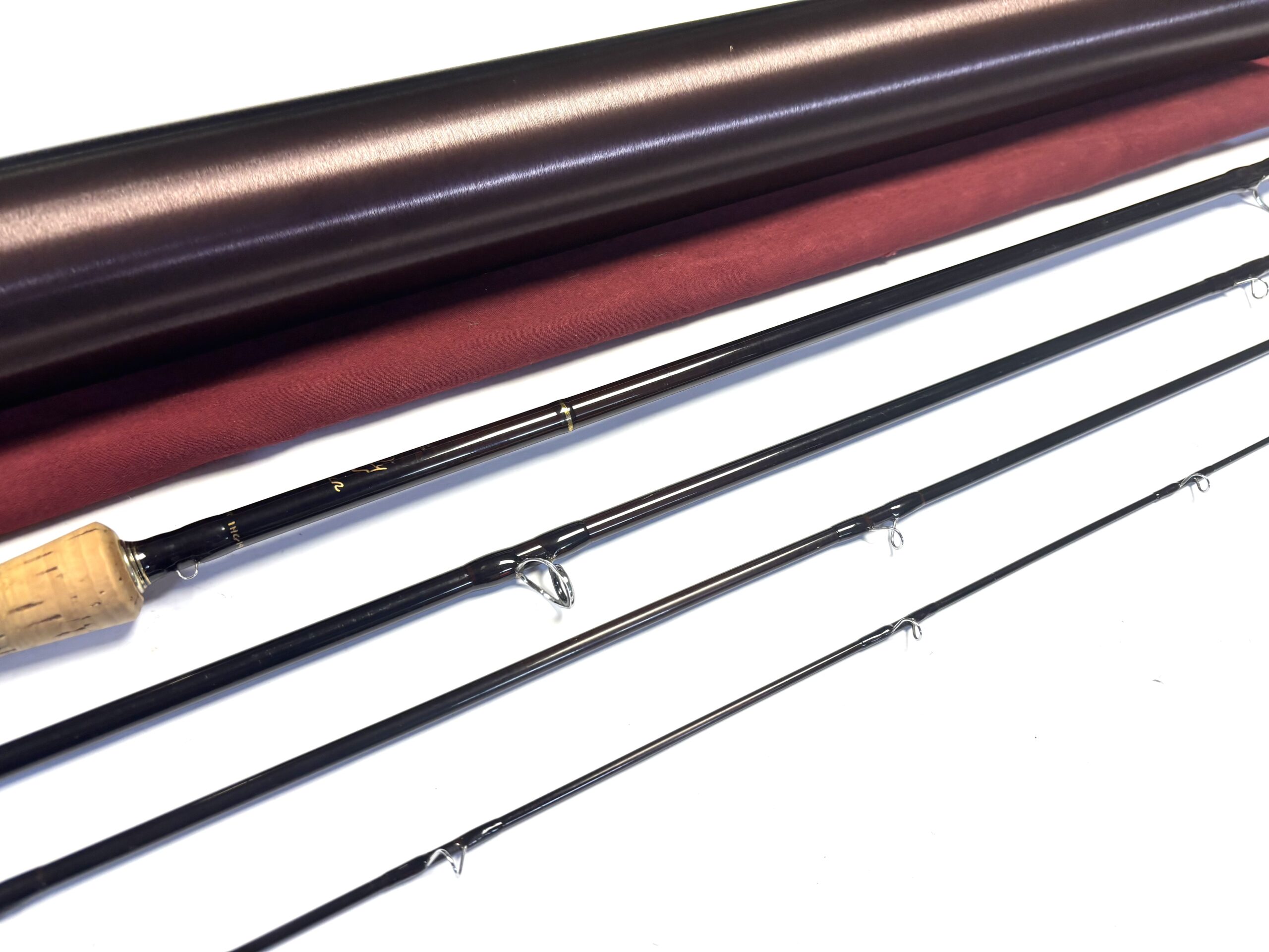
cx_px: 634
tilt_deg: -54.6
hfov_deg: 67.3
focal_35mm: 26
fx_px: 953
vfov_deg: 53.1
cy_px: 476
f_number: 1.6
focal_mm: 5.96
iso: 80
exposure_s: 1/121
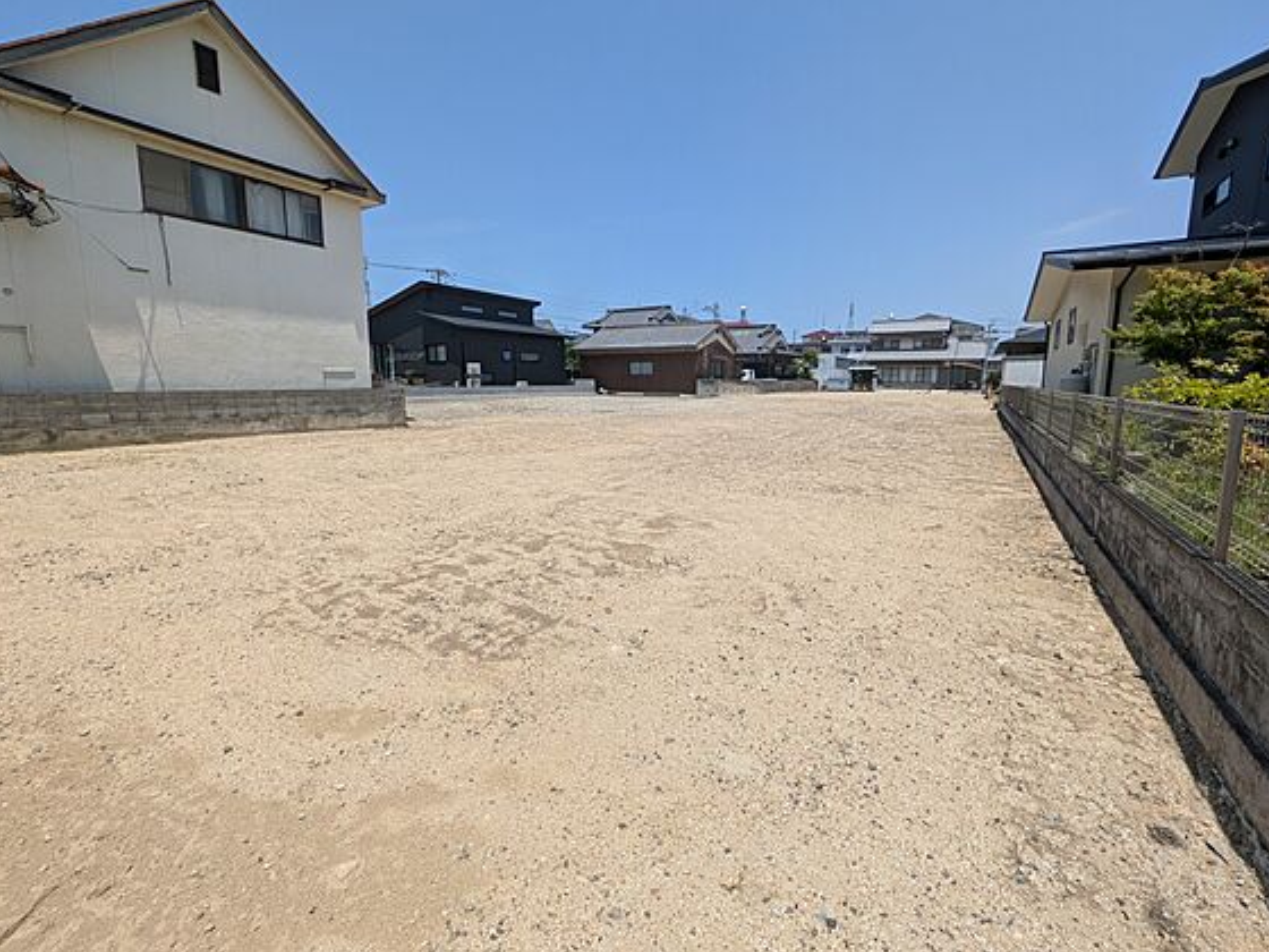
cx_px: 653
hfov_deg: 98.1
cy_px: 453
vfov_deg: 81.7
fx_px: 550
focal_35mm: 15
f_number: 2.2
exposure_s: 1/2294
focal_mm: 1.83
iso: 65
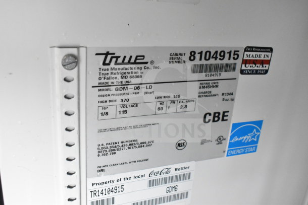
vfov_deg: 35.5
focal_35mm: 38
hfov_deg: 51.3
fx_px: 321
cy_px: 102
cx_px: 154
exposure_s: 1/160
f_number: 5.6
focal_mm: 25
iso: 6400
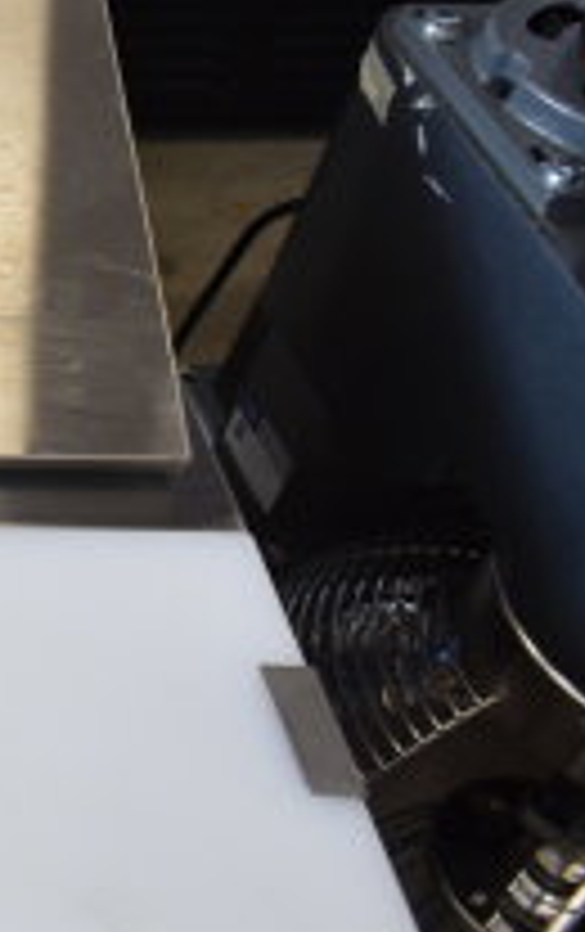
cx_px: -693
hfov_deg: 13.2
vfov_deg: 25.3
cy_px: 290
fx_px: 2059
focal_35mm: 81
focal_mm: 18
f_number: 3.5
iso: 200
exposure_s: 1/50
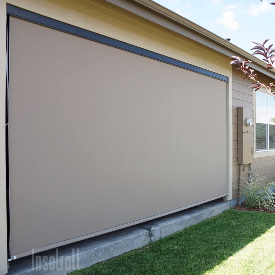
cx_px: 195
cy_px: 138
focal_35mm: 35
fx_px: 315
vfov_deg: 47.2
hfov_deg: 46.1
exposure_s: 1/320
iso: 400
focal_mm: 18
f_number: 8
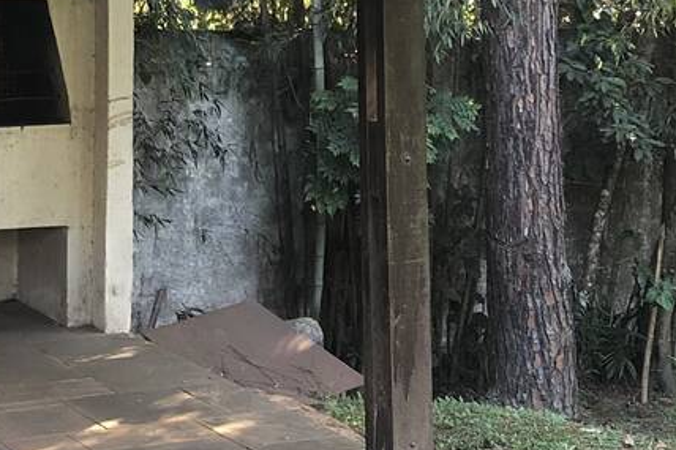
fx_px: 1839
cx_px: 208
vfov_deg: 13.8
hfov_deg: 20.7
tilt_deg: -2.9
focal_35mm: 98
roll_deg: +0.2
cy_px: 57
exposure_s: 1/30
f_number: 1.8
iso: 32
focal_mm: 3.99
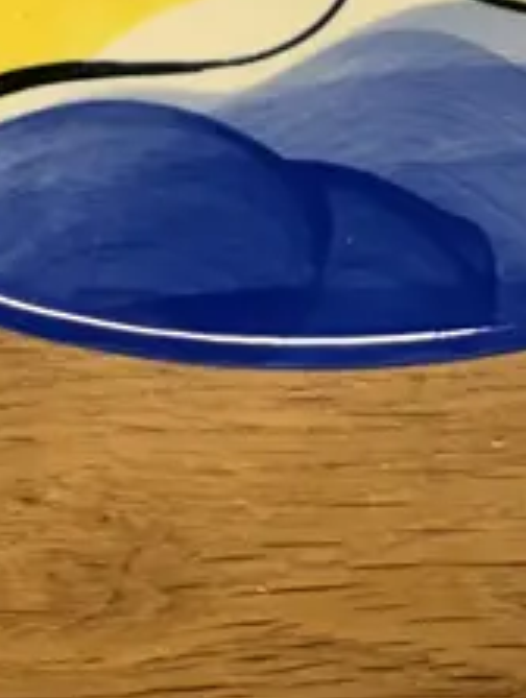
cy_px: -855
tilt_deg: -83.0
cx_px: 379
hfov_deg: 13.5
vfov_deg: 13.9
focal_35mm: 110
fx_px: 2222
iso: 100
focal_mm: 6.86
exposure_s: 1/100
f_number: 1.78
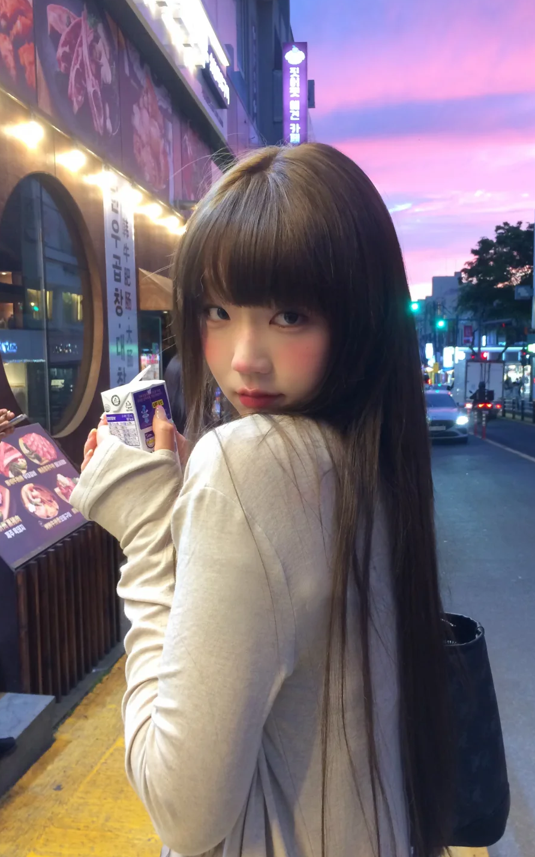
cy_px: 428
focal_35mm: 31
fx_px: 723
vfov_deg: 61.2
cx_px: 308
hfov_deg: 40.5
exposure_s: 1/30
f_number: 2.2
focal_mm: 4.15
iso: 100
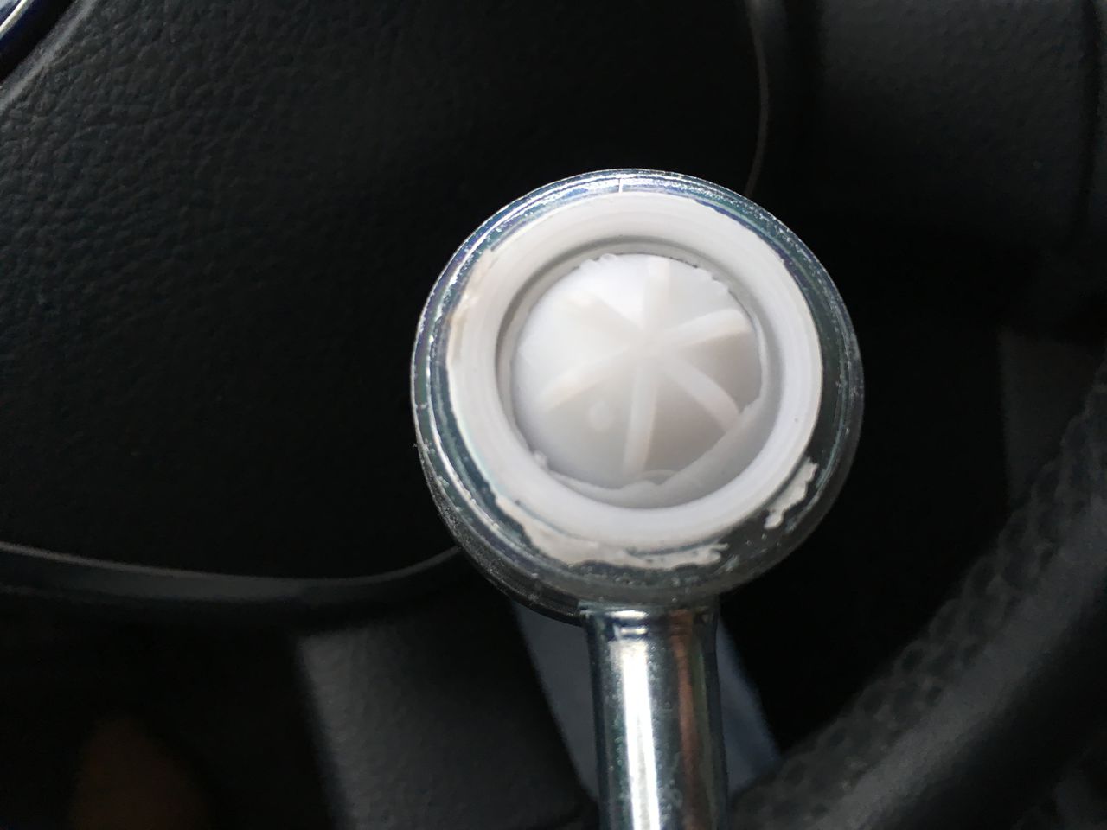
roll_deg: -9.7
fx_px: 927
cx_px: 554
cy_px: 415
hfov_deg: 61.7
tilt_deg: -39.0
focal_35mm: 29
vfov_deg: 48.2
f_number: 2.2
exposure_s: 1/33
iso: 32
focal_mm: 4.15
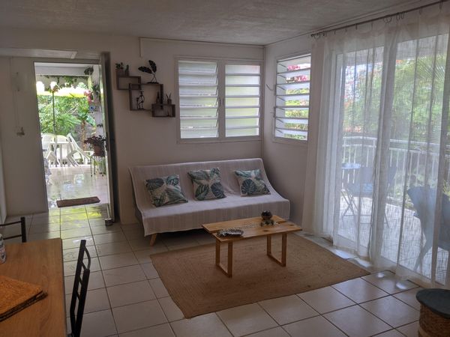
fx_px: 351
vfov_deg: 51.4
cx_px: 225
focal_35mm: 27
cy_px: 168
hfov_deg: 65.3
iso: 41
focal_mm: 4.44
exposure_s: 1/182
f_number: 1.8
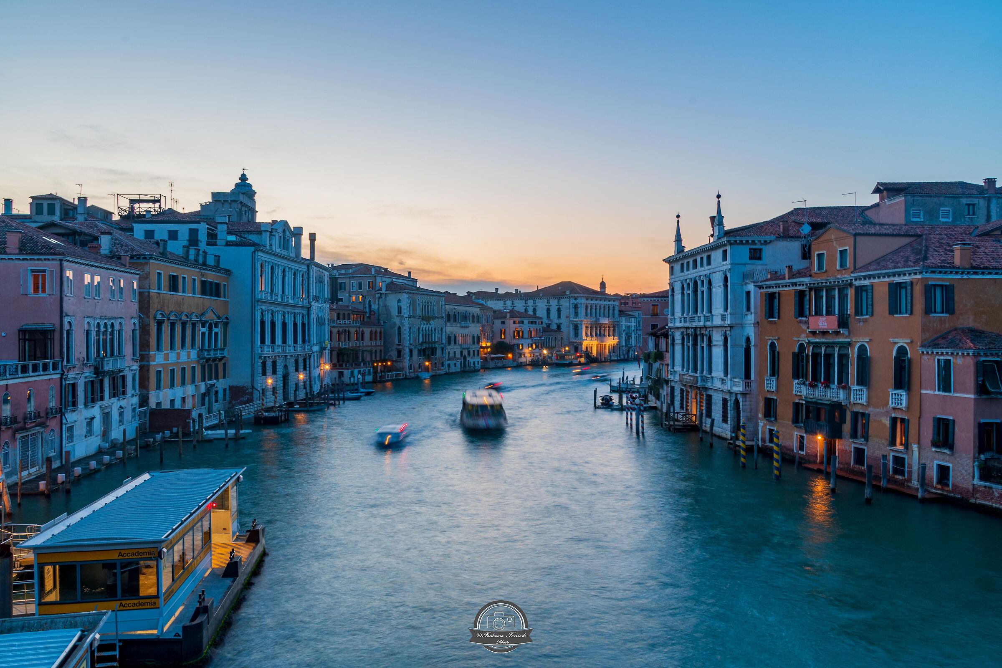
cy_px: 334
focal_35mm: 27
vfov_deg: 47.9
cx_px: 501
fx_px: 751
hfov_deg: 67.4
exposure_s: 2
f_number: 18
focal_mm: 18
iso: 100
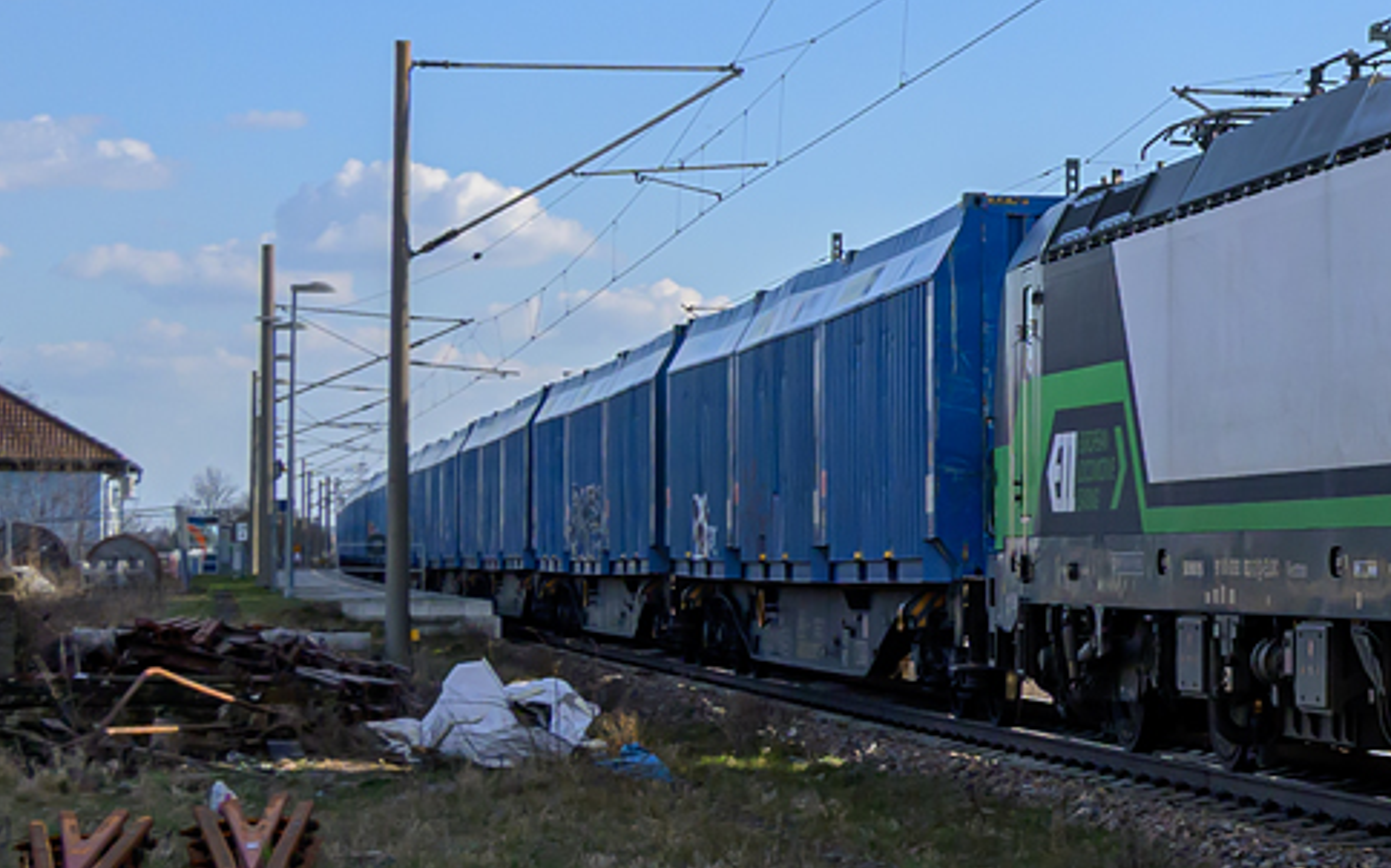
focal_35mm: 87
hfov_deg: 21.9
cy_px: 408
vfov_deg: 15.0
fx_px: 3307
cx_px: 1701
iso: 200
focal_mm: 23
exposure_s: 1/750
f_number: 8
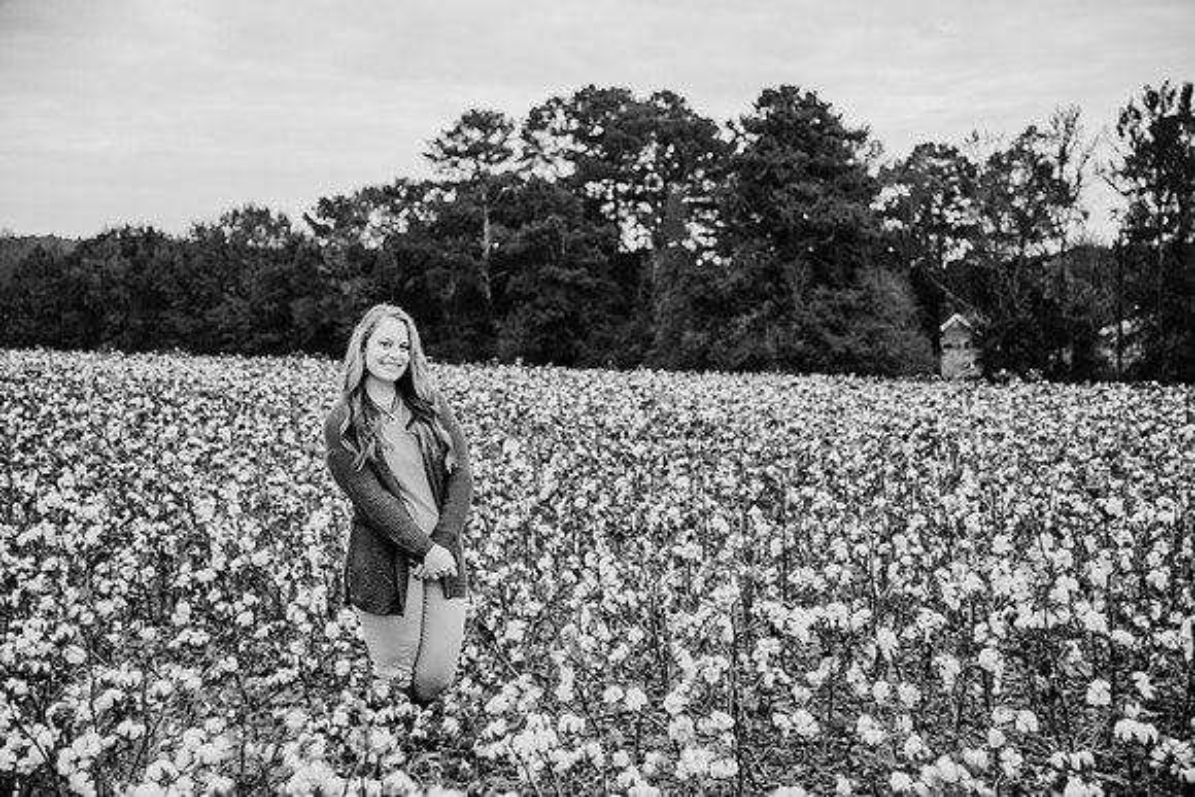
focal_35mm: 65
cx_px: 598
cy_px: 398
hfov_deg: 31.0
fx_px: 2158
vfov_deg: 20.9
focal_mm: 65
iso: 400
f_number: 4
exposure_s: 1/640
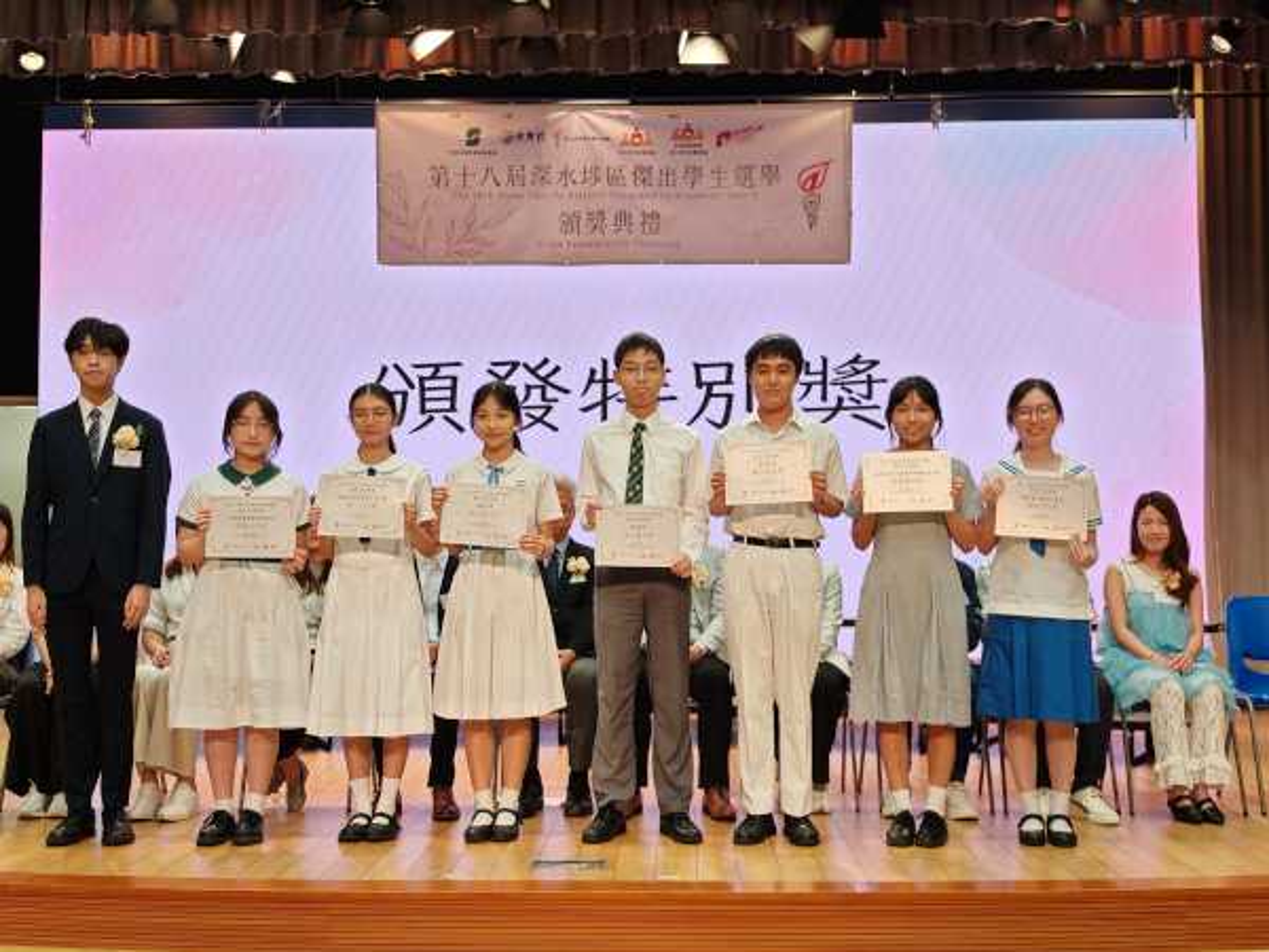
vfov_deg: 33.6
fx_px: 1576
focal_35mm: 43
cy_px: 476
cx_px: 634
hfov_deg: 43.9
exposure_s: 1/320
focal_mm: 6.83
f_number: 2
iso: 250
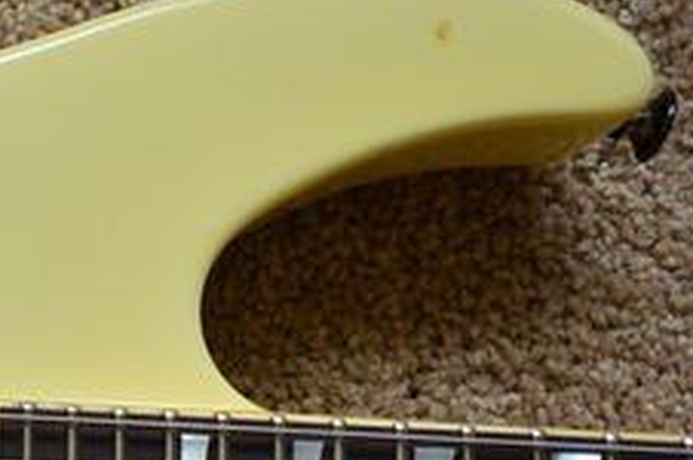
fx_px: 1903
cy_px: 583
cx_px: -343
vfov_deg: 13.3
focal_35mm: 99
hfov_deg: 18.3
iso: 500
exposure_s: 1/40
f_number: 2.8
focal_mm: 18.5
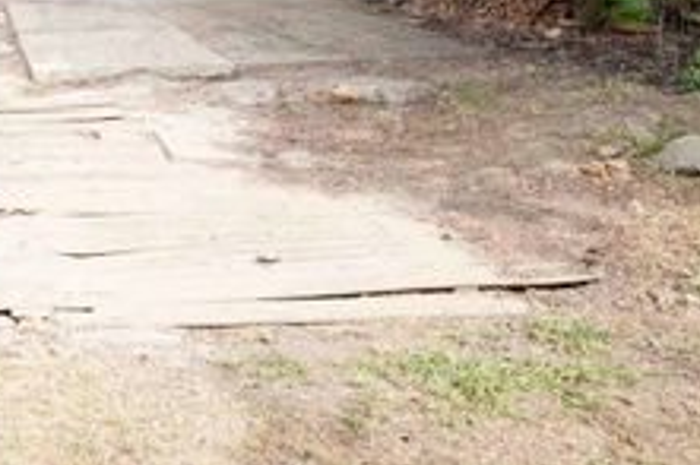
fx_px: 835
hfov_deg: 39.5
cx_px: -16
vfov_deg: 29.6
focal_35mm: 43
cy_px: 33
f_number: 10
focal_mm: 19
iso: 160
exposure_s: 1/50
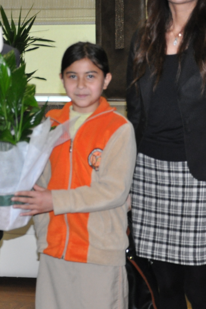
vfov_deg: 20.7
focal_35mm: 98
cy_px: 110
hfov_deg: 13.9
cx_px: 50
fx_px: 844
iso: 800
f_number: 4
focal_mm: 25
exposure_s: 1/60
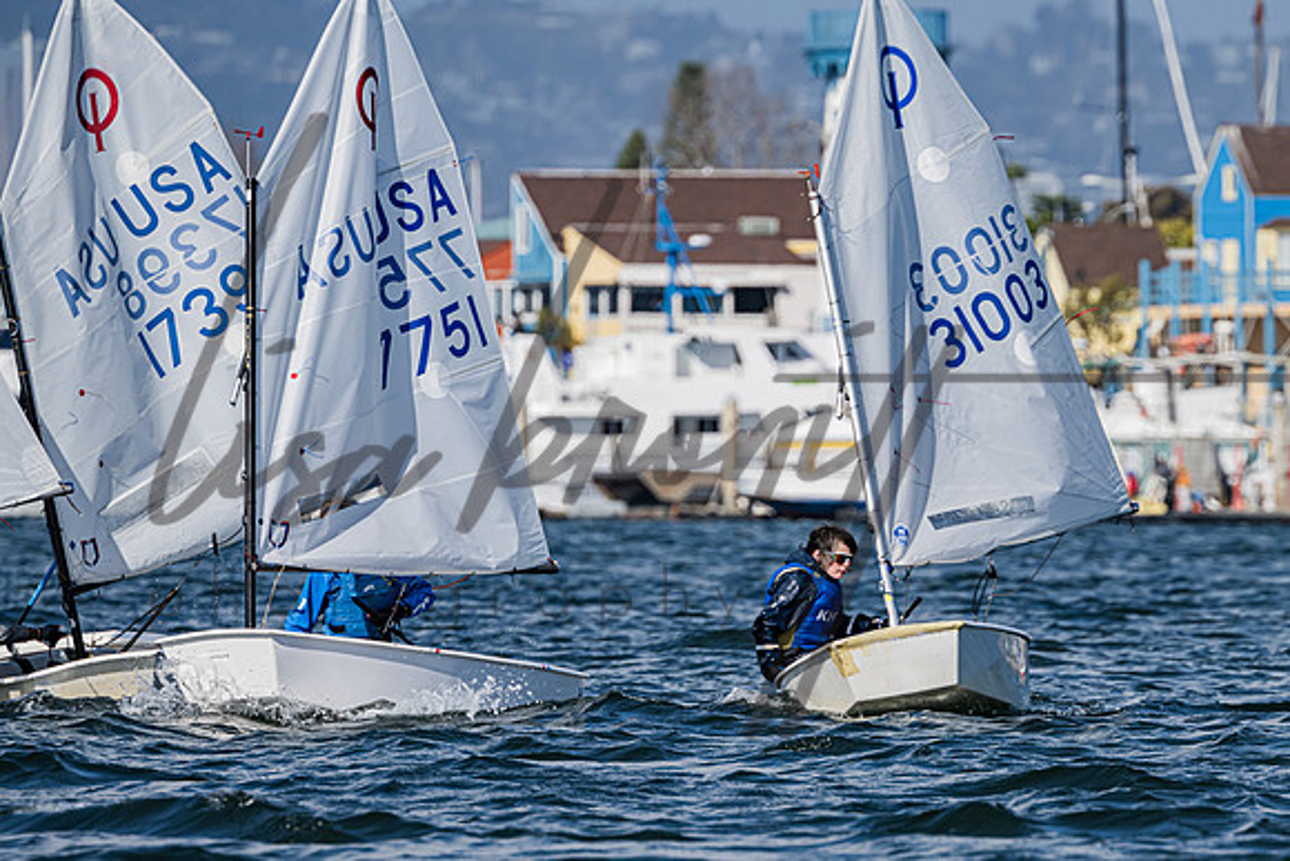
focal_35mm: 534
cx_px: 847
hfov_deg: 3.9
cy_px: 553
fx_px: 19126
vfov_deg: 2.6
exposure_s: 1/1000
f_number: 8
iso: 320
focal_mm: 400
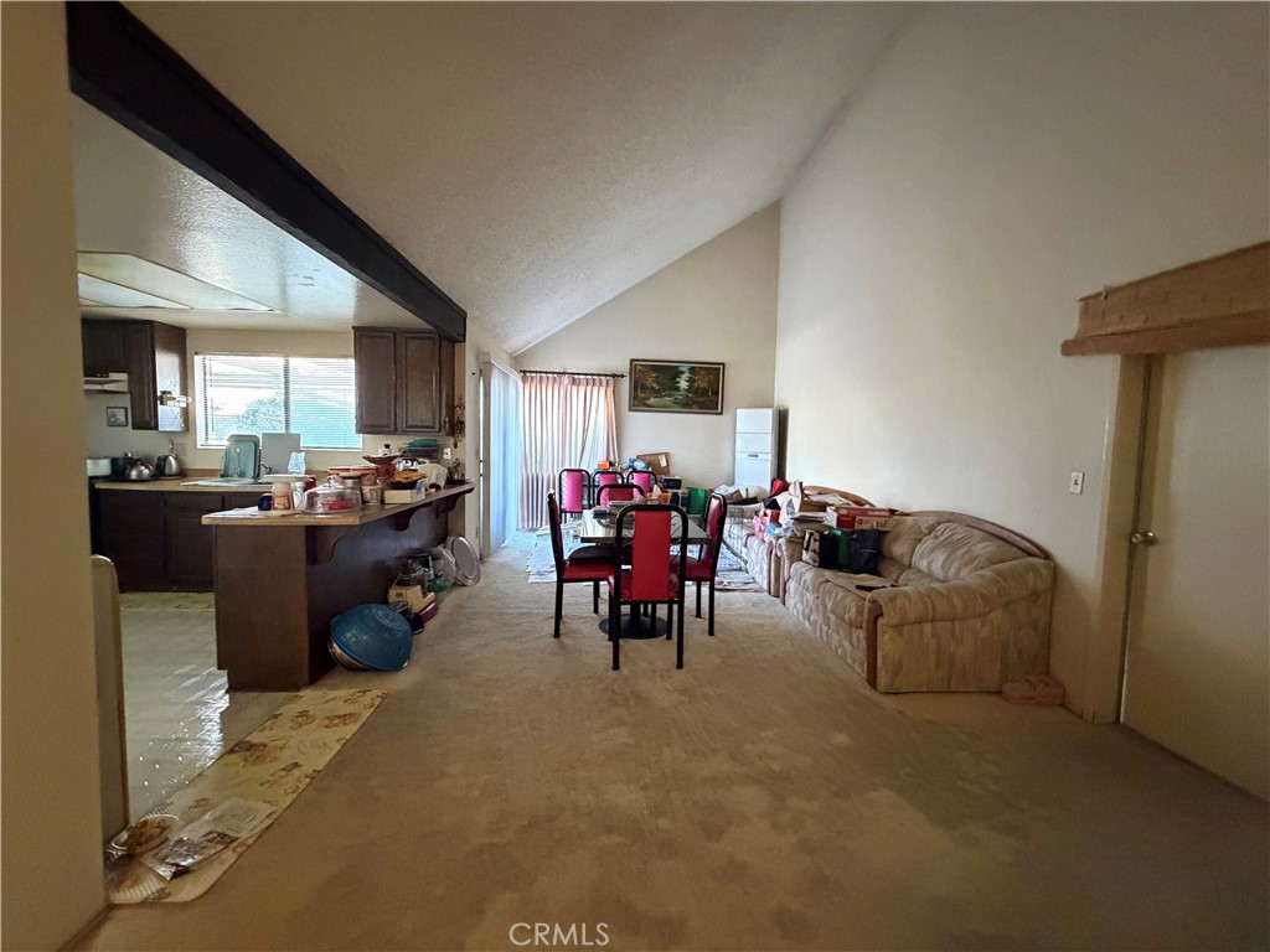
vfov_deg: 85.7
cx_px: 635
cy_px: 476
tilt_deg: -3.1
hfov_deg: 102.1
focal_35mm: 14
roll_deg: -1.2
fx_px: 514
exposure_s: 1/60
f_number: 2.2
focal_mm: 2.22
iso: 800
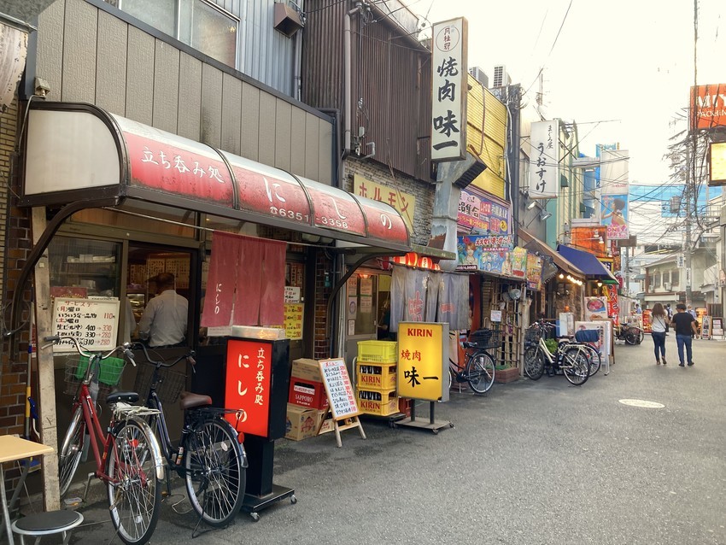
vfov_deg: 49.8
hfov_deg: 63.4
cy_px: 272
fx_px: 587
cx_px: 363
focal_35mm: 28
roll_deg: -0.6
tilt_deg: +1.7
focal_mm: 3.99
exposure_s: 1/120
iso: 64
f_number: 1.8
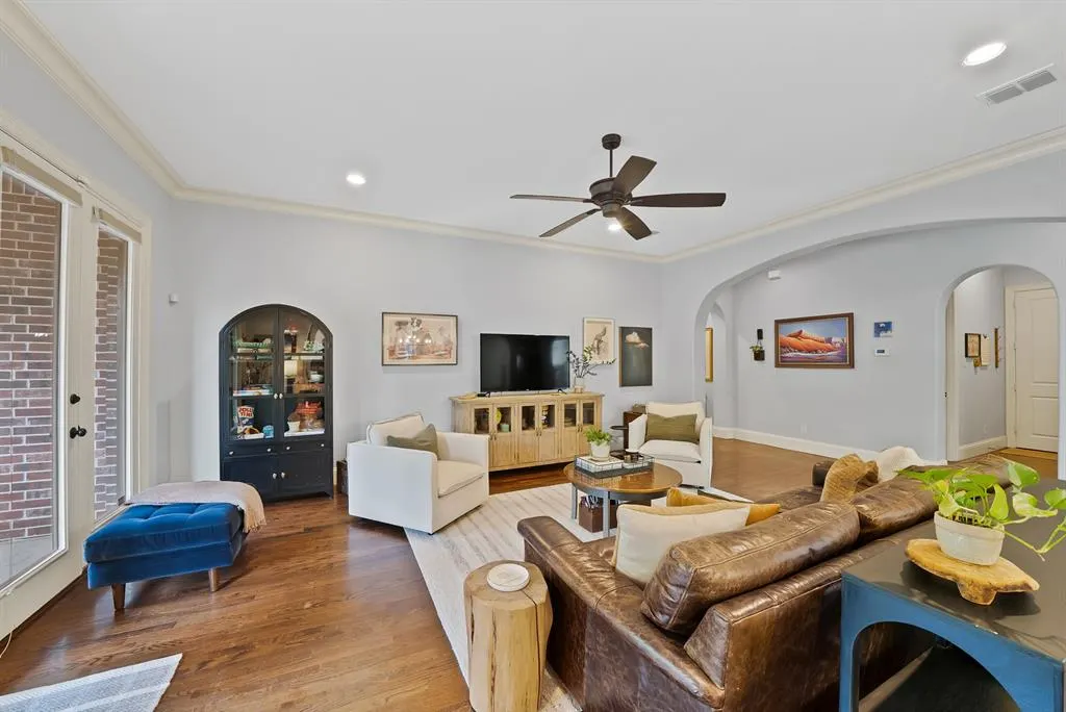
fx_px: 356
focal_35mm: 12
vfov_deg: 90.1
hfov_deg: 112.6
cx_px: 533
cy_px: 356
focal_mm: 12
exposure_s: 1
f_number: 9
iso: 640
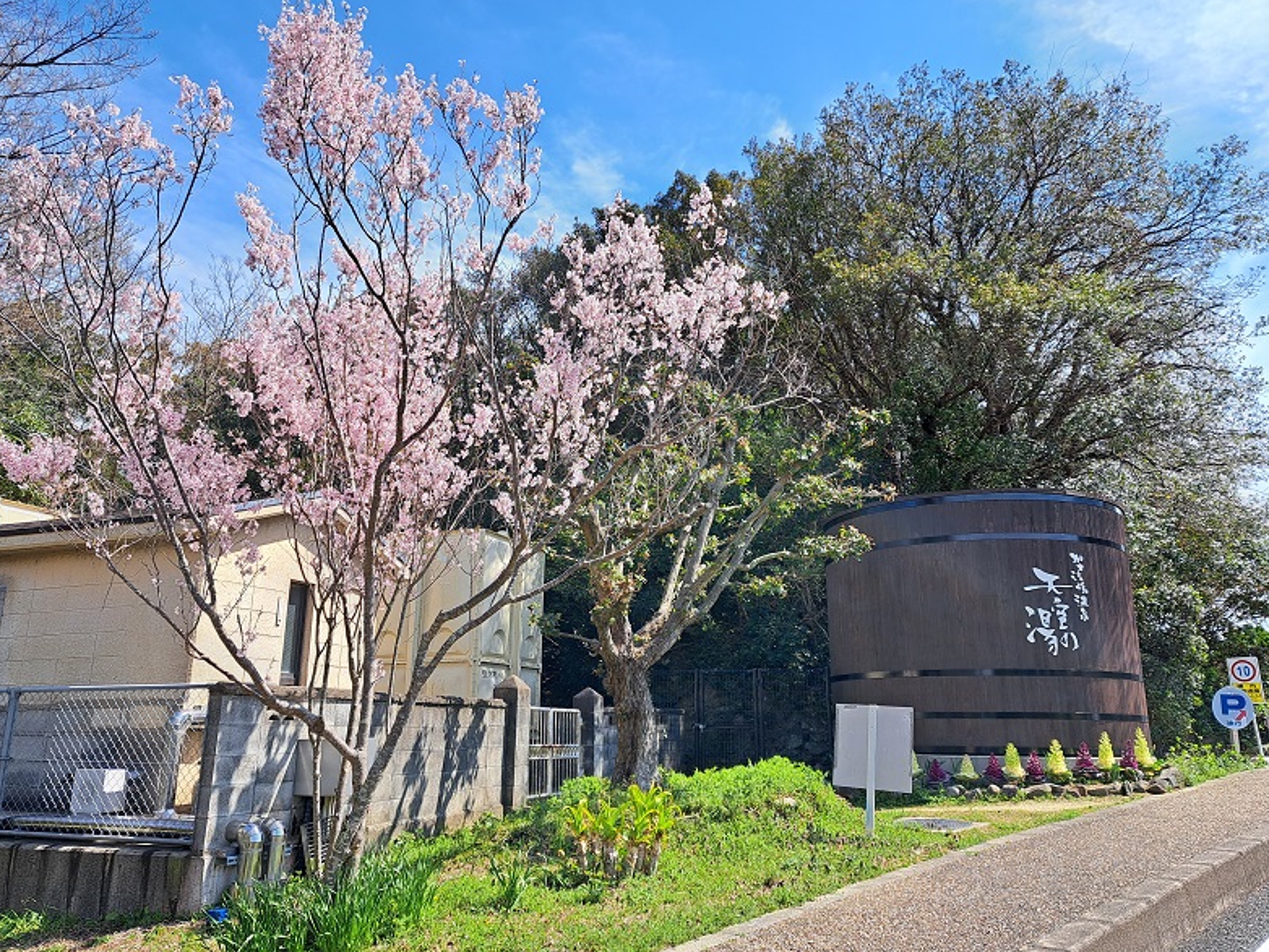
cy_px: 491
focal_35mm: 25
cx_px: 643
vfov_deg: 54.9
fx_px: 917
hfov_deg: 69.4
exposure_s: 1/742
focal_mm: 5.23
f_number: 1.8
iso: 50
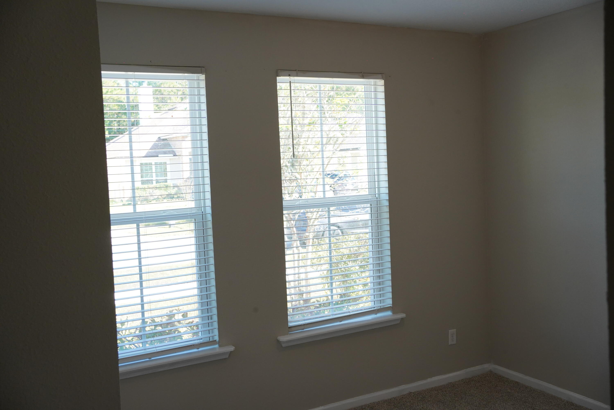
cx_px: 307
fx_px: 597
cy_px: 205
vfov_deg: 37.9
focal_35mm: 35
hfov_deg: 54.4
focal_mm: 35
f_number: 10
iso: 1250
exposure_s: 1/60
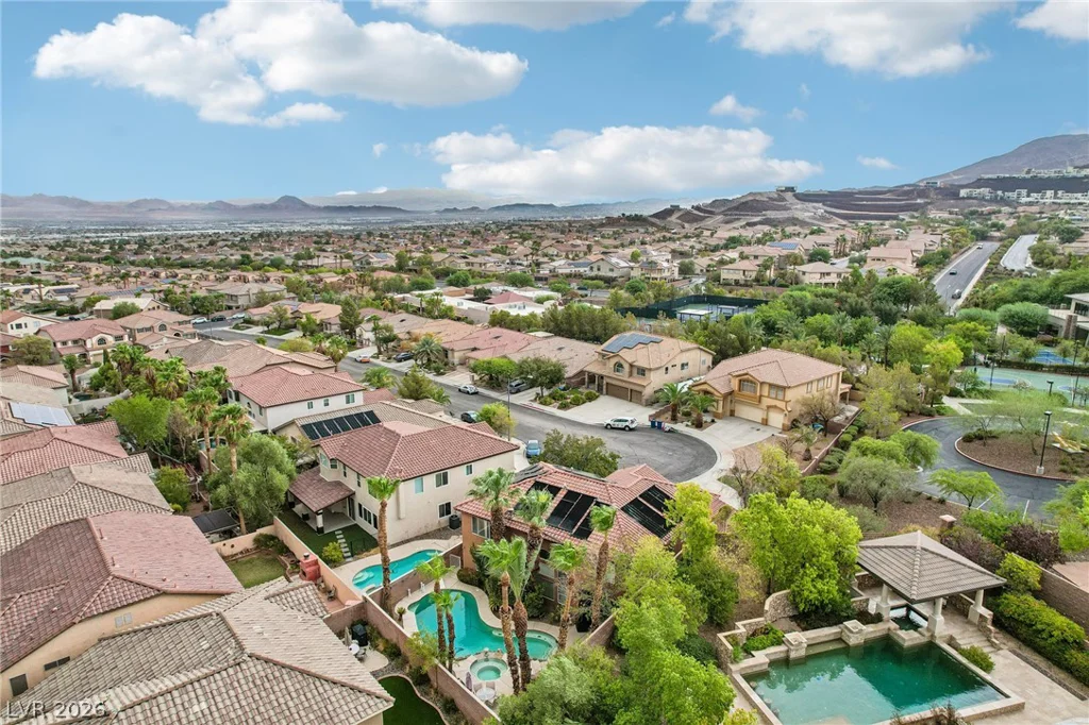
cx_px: 544
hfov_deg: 78.6
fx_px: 665
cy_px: 362
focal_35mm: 22
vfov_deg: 57.2
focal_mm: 8.4
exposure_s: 1/500
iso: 110
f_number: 2.8
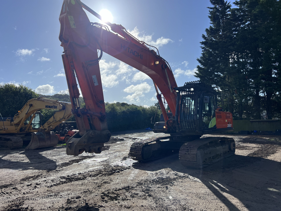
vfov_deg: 53.1
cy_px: 106
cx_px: 140
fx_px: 211
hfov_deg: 67.3
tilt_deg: +4.4
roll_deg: +2.0
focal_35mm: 26
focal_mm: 5.7
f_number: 1.5
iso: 50
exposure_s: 1/7463
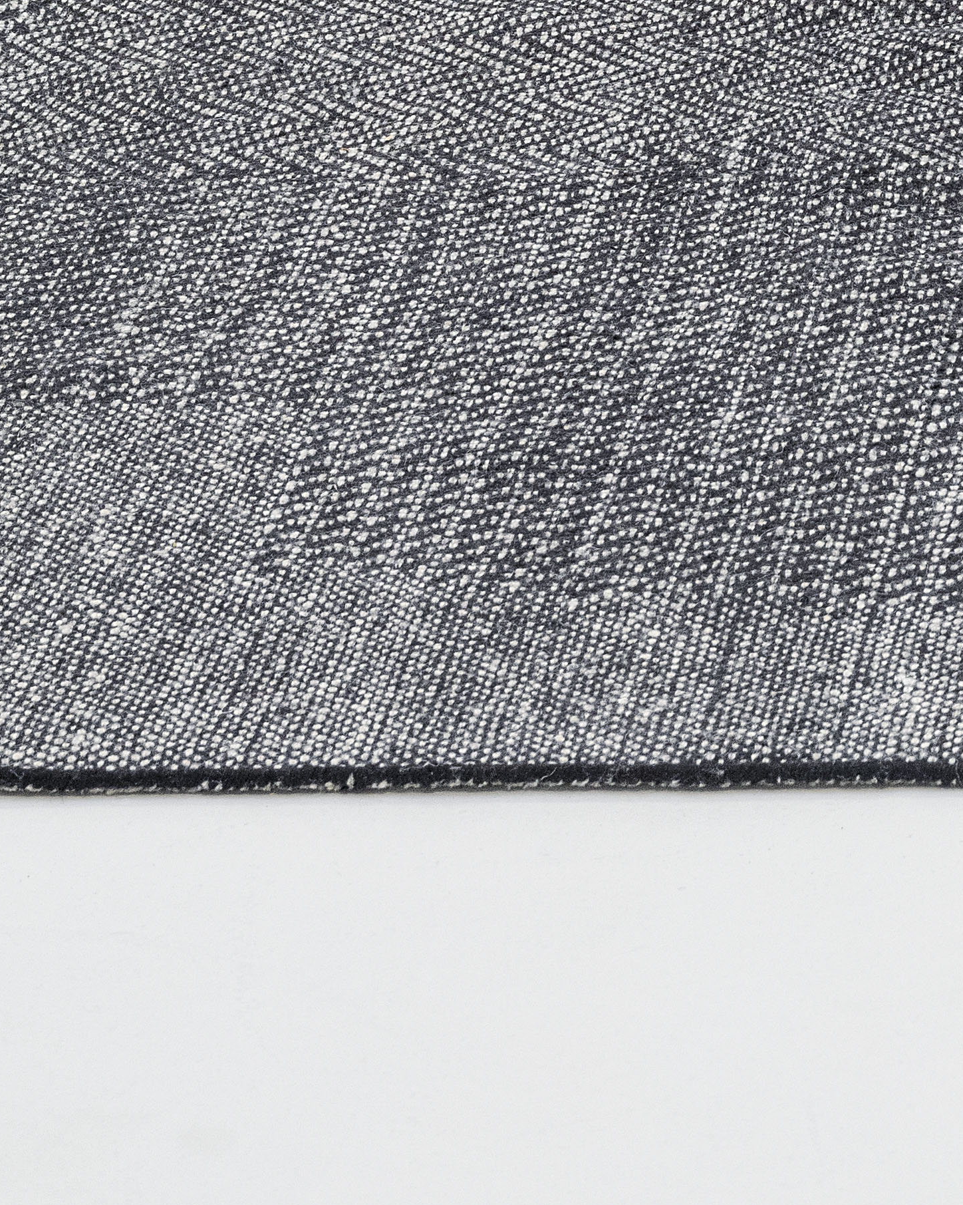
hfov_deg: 6.6
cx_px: 2044
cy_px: -772
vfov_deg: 8.3
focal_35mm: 227
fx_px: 8090
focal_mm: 64
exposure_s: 1/15
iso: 1000
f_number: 11
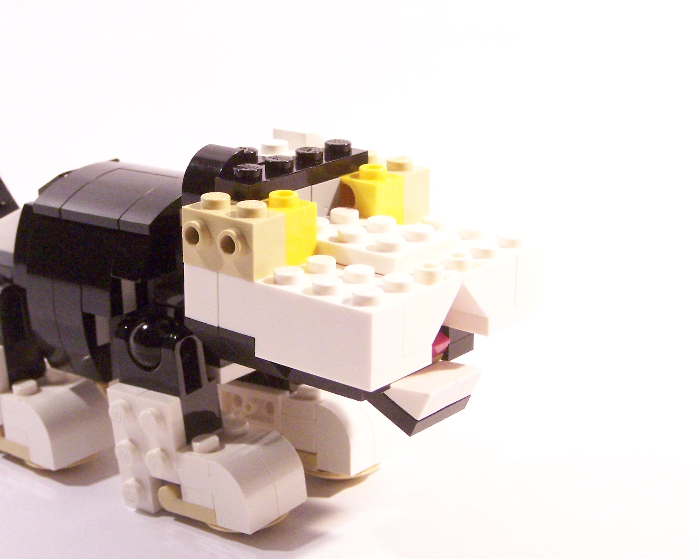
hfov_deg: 24.4
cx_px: 250
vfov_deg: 19.7
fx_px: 1614
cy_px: 277
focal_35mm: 78
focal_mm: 9.8
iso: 400
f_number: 3.6
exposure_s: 1/30
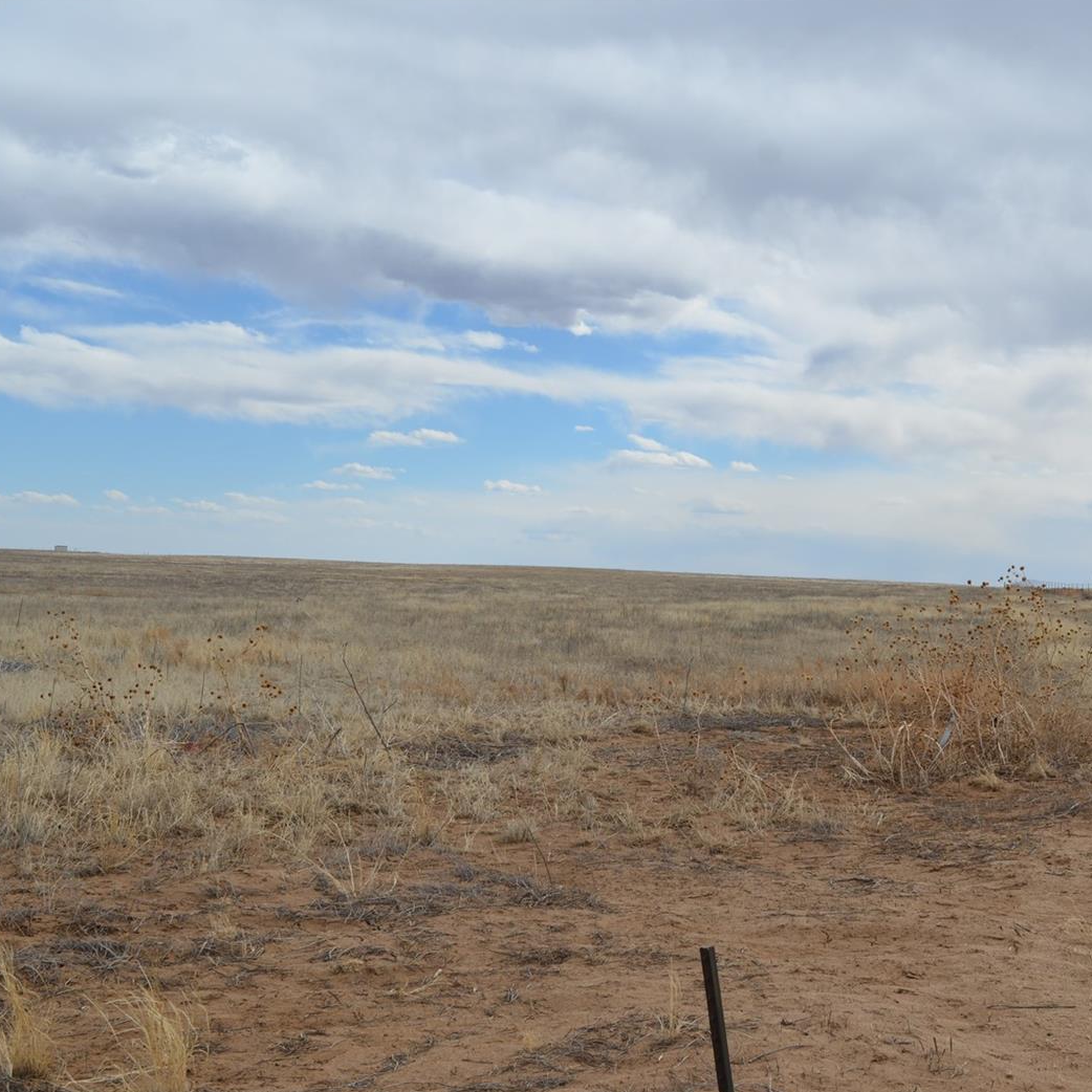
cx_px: 811
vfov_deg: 30.2
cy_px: 548
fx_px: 2022
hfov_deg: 29.8
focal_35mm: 57
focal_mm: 29
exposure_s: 1/320
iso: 100
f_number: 9
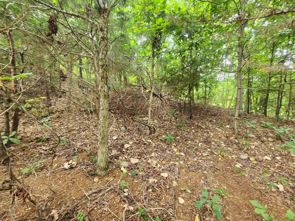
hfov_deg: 106.2
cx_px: 148
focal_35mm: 13
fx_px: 111
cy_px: 110
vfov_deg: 89.9
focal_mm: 2.2
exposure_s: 1/60
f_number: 2.2
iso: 200
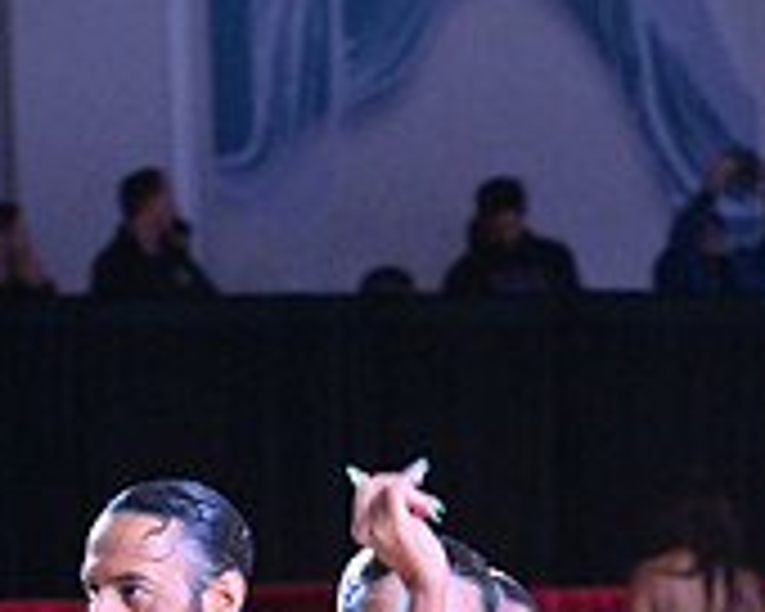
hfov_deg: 4.6
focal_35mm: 417
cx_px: 695
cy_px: 1152
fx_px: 9441
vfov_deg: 3.7
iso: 4000
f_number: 7.1
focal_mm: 130
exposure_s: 1/400
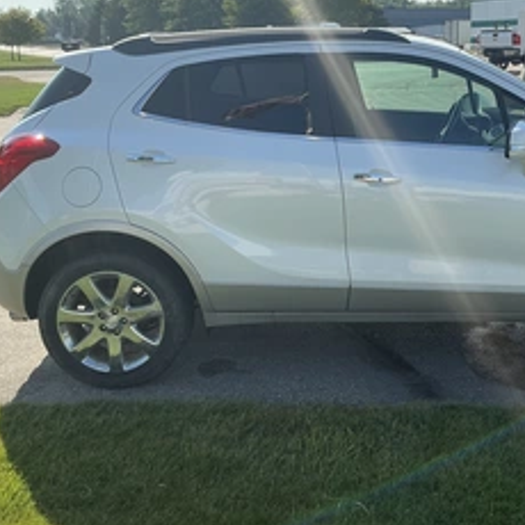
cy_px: 196
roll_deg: -0.3
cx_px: 393
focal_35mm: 43
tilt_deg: -11.3
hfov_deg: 38.2
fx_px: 738
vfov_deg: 38.9
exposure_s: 1/1534
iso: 25
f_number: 1.8
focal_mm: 3
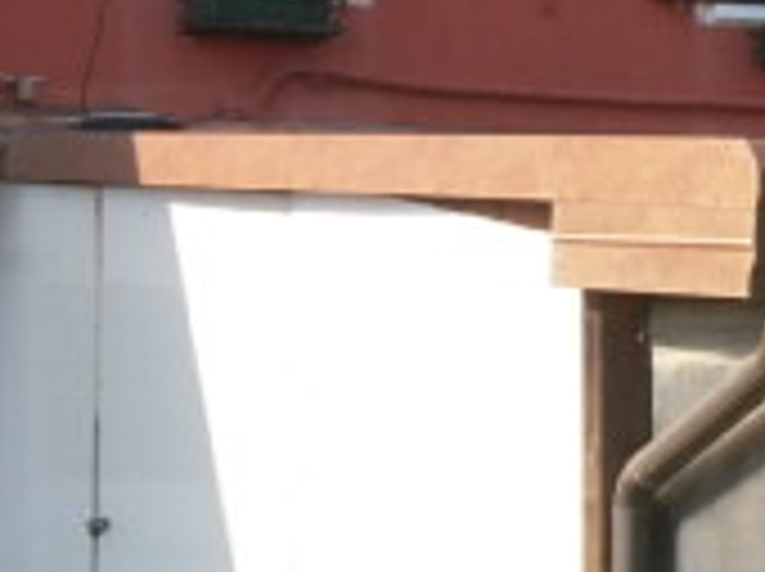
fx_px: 4414
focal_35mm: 200
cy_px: 144
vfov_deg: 7.4
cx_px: 1364
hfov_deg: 9.4
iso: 100
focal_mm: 9.4
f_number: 4.1
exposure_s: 1/400
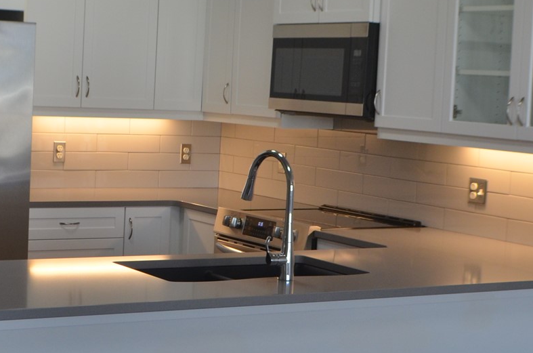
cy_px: 187
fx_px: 1595
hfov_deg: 18.8
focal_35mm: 108
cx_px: 134
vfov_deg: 12.6
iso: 400
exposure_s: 1/100
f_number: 5
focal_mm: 26
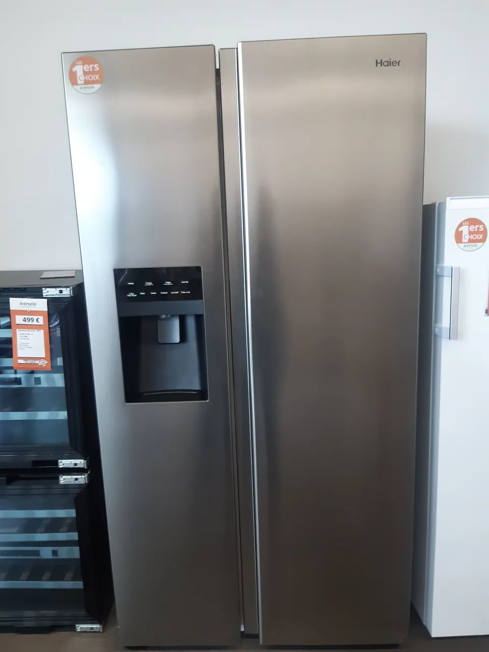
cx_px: 244
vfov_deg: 67.3
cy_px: 326
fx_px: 490
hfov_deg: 53.1
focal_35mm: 26
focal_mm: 3.92
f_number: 1.7
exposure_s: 1/60
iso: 100
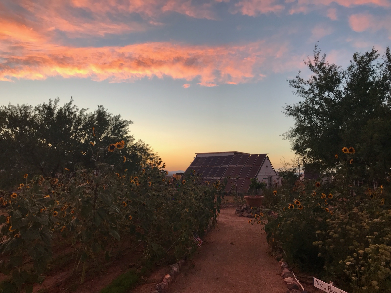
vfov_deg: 49.7
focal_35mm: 28
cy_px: 146
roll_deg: -0.1
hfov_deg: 63.4
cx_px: 196
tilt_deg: +3.0
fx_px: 316
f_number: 1.8
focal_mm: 3.99
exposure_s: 1/120
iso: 25
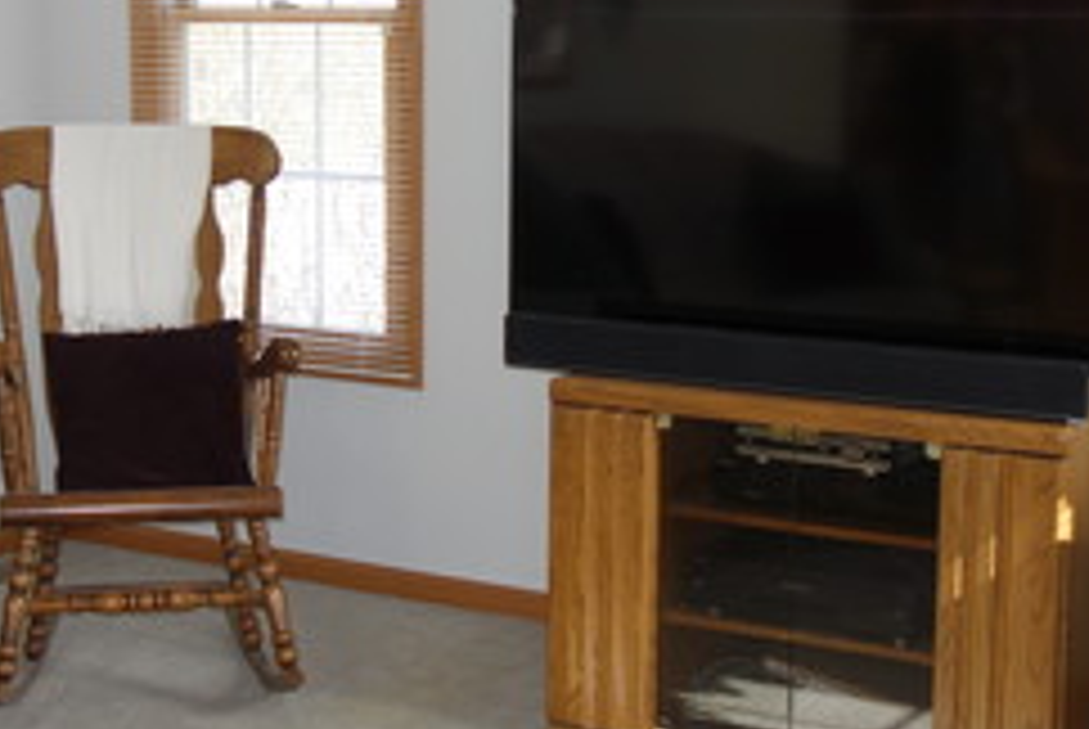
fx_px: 2241
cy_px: 259
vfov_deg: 18.4
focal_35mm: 74
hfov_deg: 27.2
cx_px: 428
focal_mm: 10.4
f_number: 2.2
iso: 125
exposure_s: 1/100
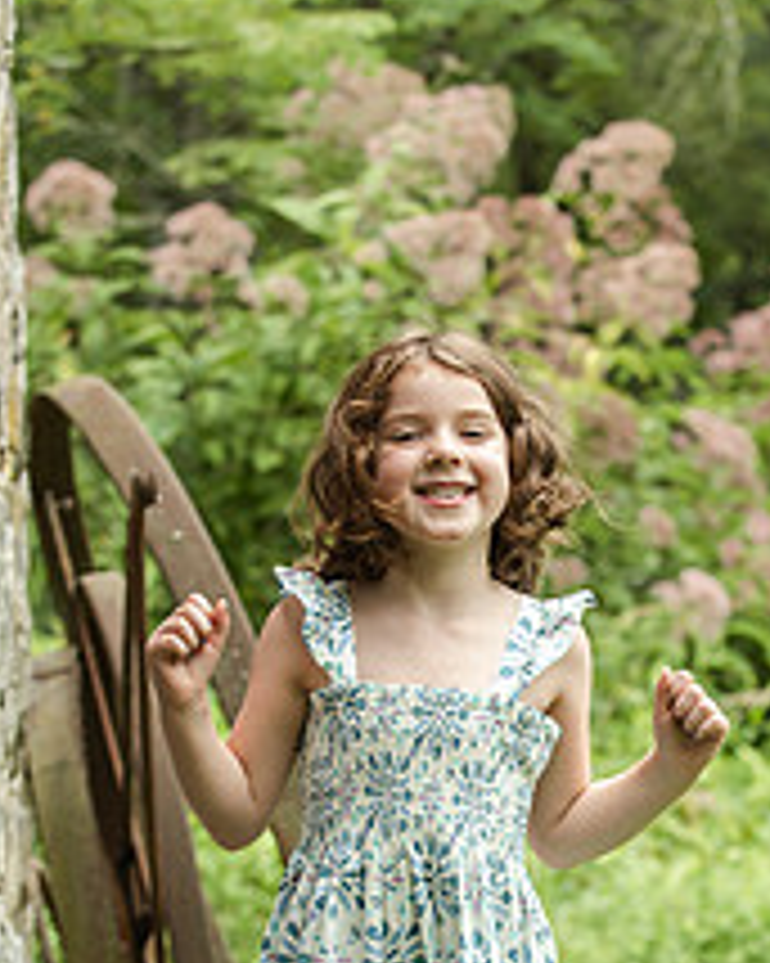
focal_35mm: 138
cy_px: 801
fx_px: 3934
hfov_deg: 11.2
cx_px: 491
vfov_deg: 13.9
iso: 640
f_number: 4
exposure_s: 1/1250
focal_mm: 70
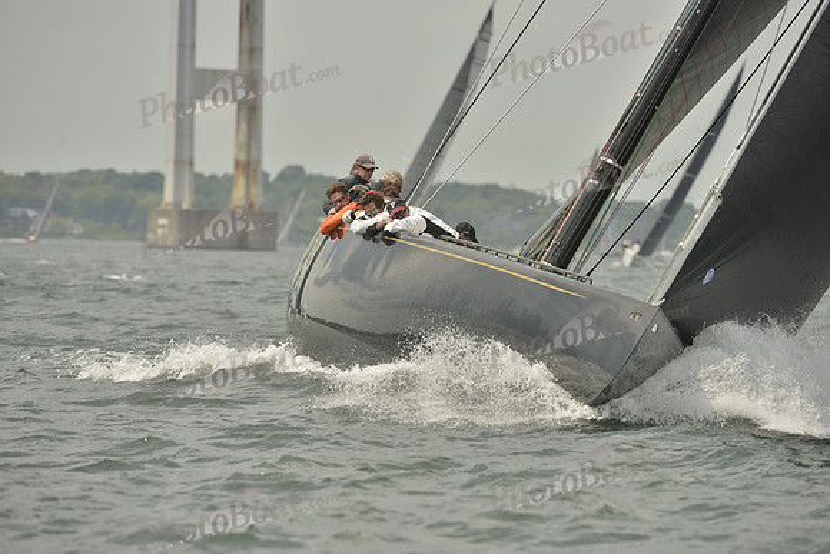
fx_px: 7149
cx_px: 415
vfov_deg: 4.4
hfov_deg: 6.6
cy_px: 277
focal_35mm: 310
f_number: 7.1
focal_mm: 310
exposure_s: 1/1250
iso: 280
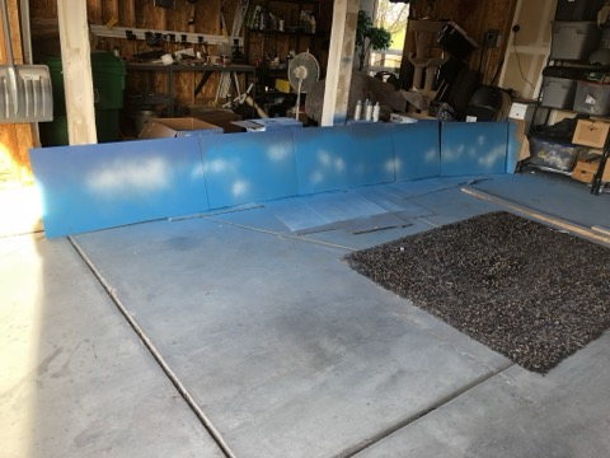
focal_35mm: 28
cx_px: 305
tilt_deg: -23.0
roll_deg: -4.7
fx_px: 493
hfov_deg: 63.4
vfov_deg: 49.7
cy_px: 229
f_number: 1.8
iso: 50
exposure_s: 1/120
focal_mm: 4
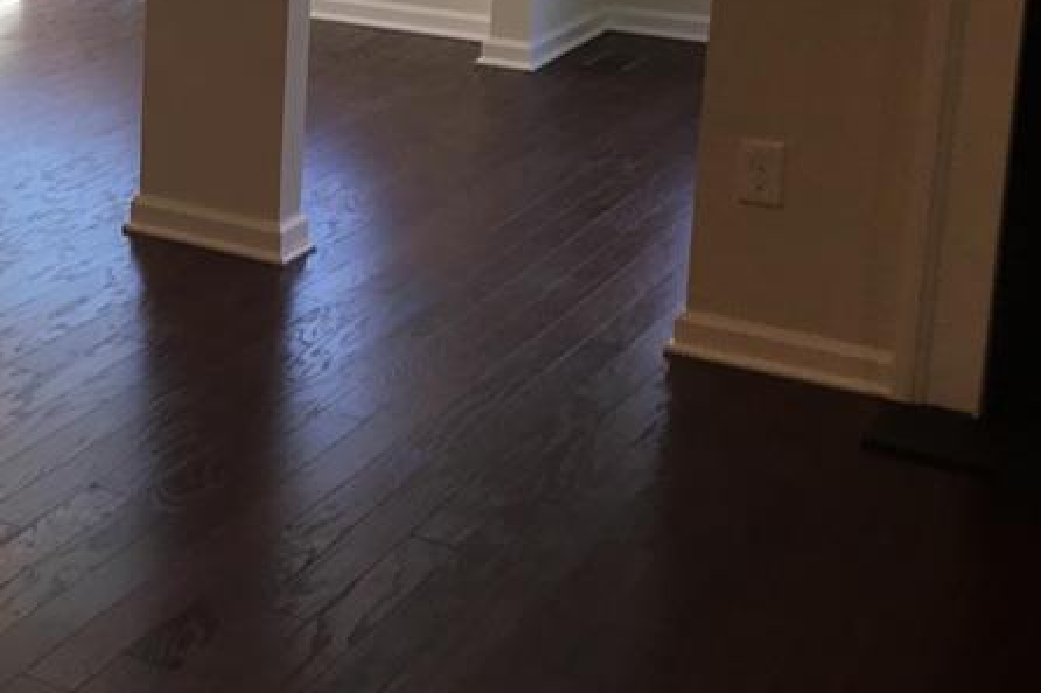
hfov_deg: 25.3
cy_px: 2
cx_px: -112
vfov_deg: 18.0
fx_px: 2139
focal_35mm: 74
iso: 25
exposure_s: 1/60
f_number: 2.4
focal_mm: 3.3
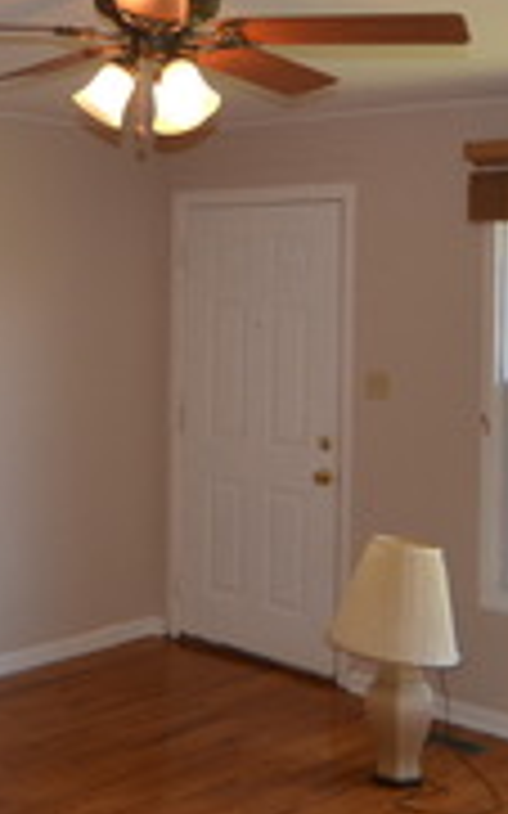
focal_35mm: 54
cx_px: 162
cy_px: 281
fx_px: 1197
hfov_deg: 23.8
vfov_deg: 37.2
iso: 400
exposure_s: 1/100
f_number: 4
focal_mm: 10
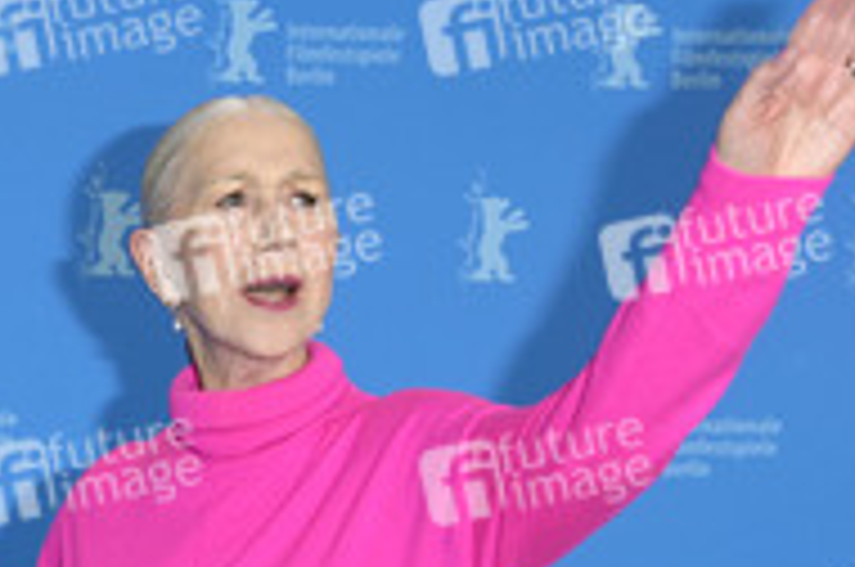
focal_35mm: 107
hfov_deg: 18.9
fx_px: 2537
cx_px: 146
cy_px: 585
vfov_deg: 12.6
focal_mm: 45
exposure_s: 1/250
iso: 1000
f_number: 5.6
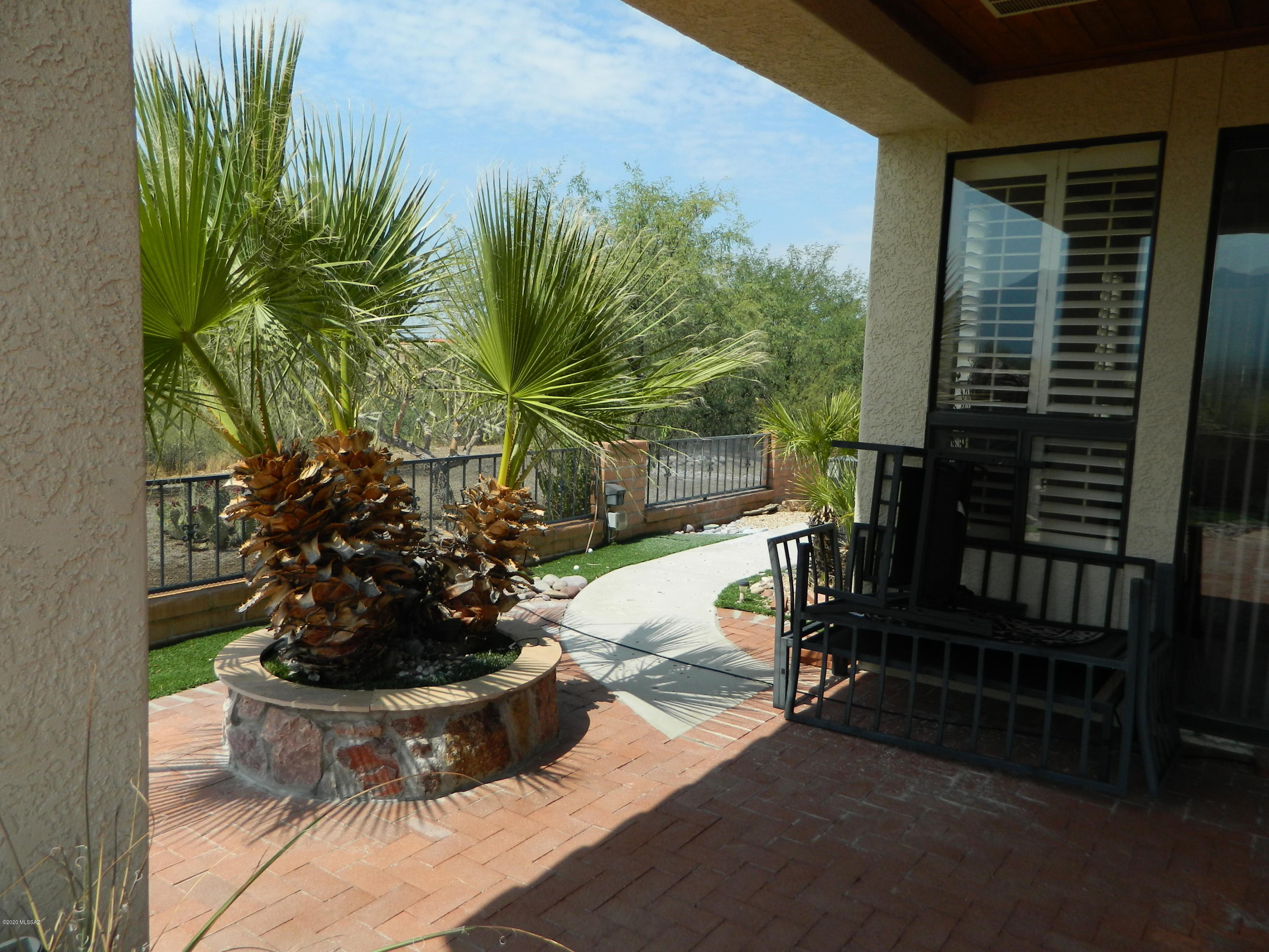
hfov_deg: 69.4
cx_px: 634
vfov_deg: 54.9
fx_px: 916
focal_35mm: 25
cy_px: 476
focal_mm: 4.5
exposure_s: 1/200
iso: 80
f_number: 8.7
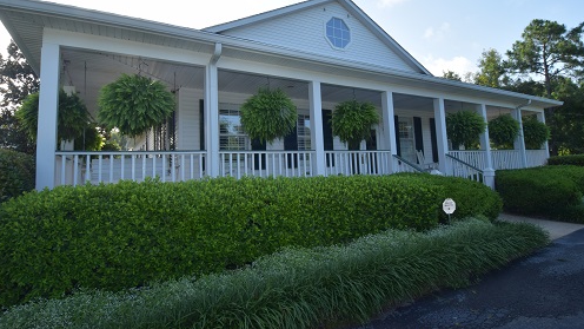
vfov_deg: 58.0
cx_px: 293
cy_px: 137
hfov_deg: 89.6
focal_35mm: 19
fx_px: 294
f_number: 14
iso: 200
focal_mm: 12
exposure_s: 1/80
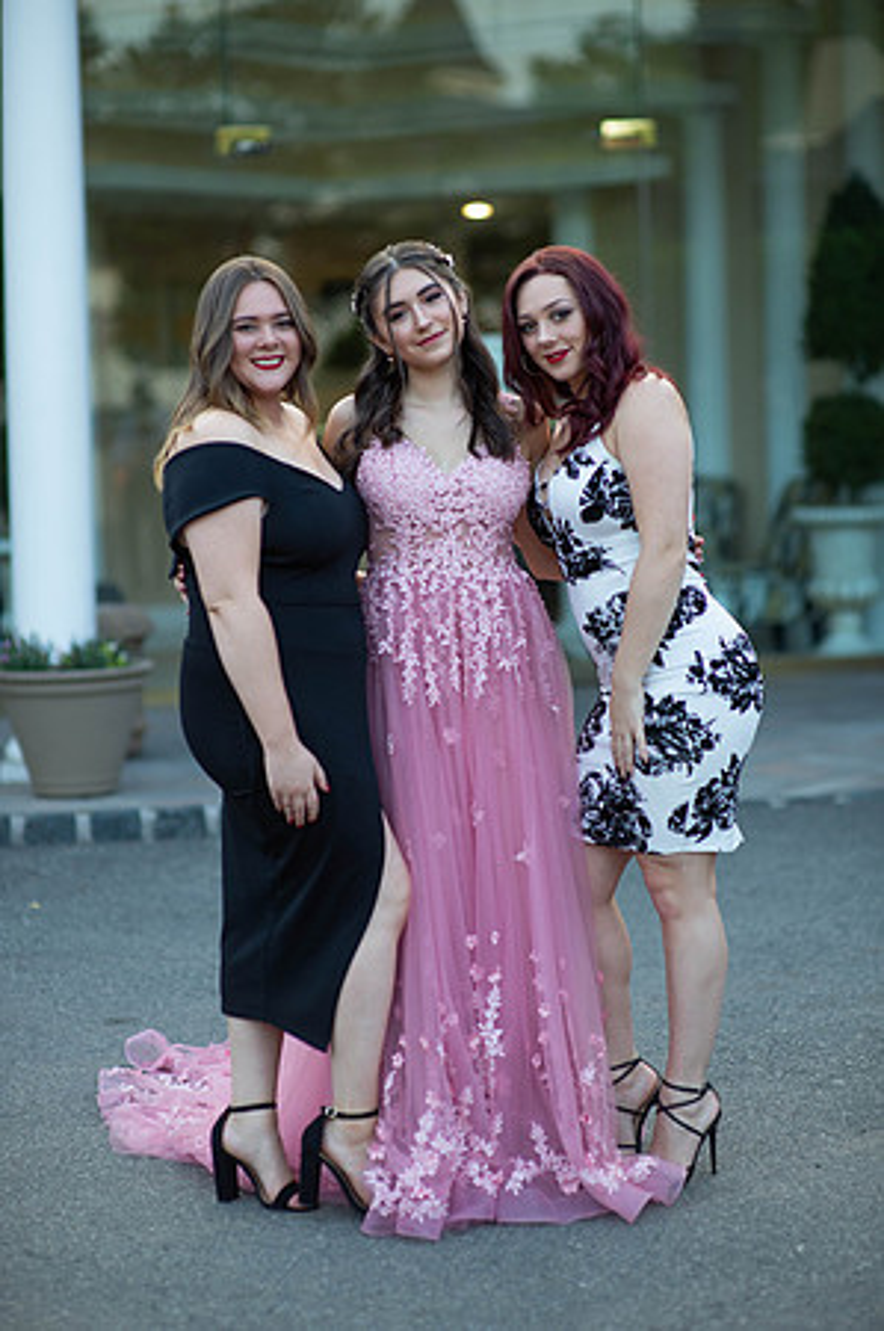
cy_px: 666
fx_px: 3138
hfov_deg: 16.0
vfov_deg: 23.9
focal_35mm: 85
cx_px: 442
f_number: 2
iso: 250
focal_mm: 85
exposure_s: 1/800
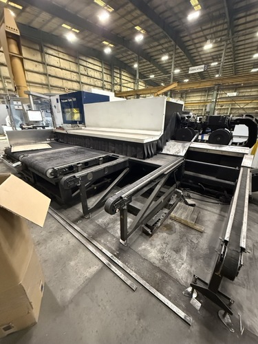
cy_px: 172
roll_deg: -0.9
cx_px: 129
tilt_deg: -19.9
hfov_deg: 85.7
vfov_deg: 102.1
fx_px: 139
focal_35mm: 14
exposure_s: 1/60
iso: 1250
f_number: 2.2
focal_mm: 2.22
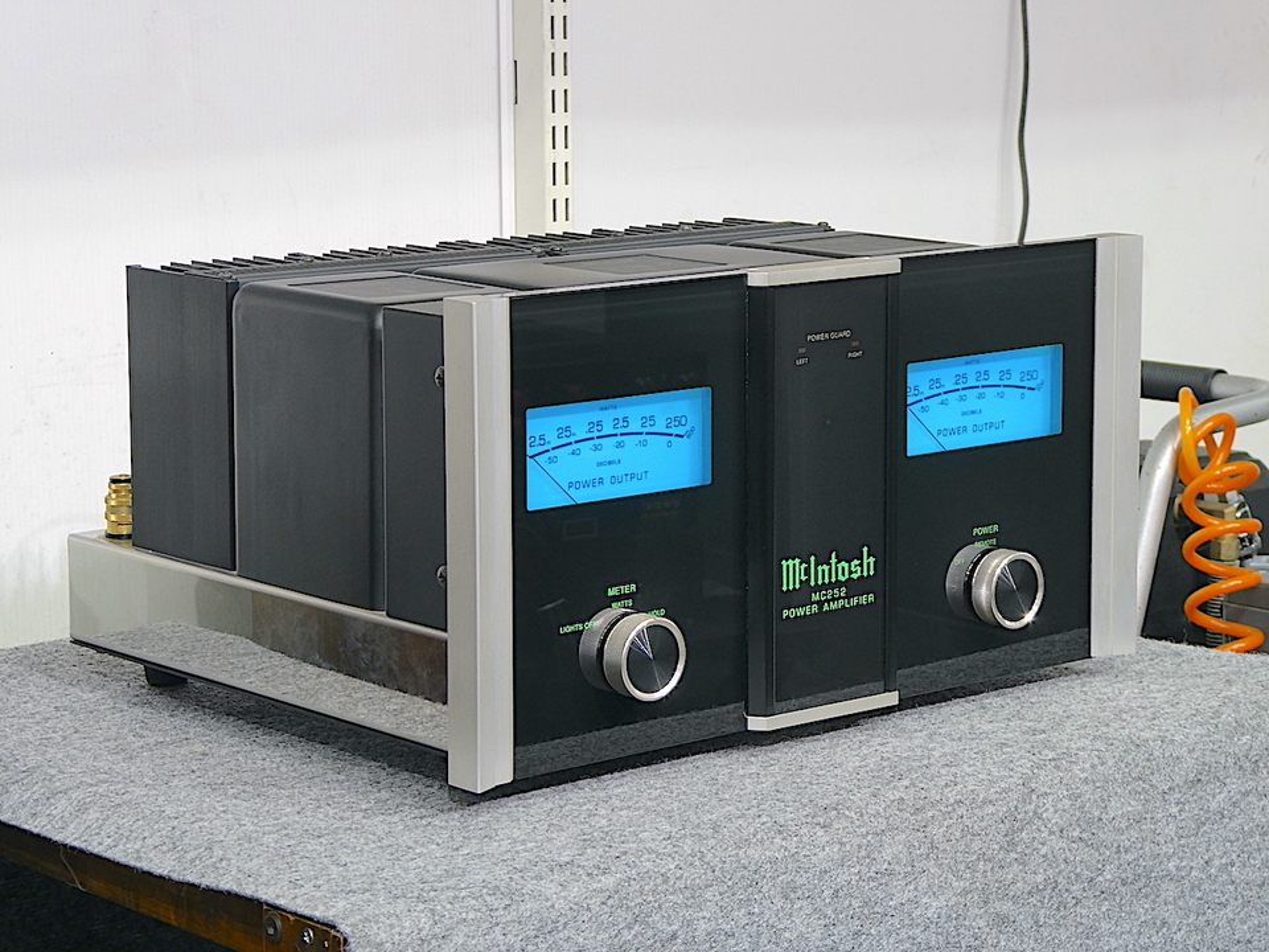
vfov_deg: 16.4
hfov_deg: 21.8
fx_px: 3299
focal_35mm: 90
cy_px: 476
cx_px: 634
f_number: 4.9
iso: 100
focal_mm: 16.1
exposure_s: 1/3.2
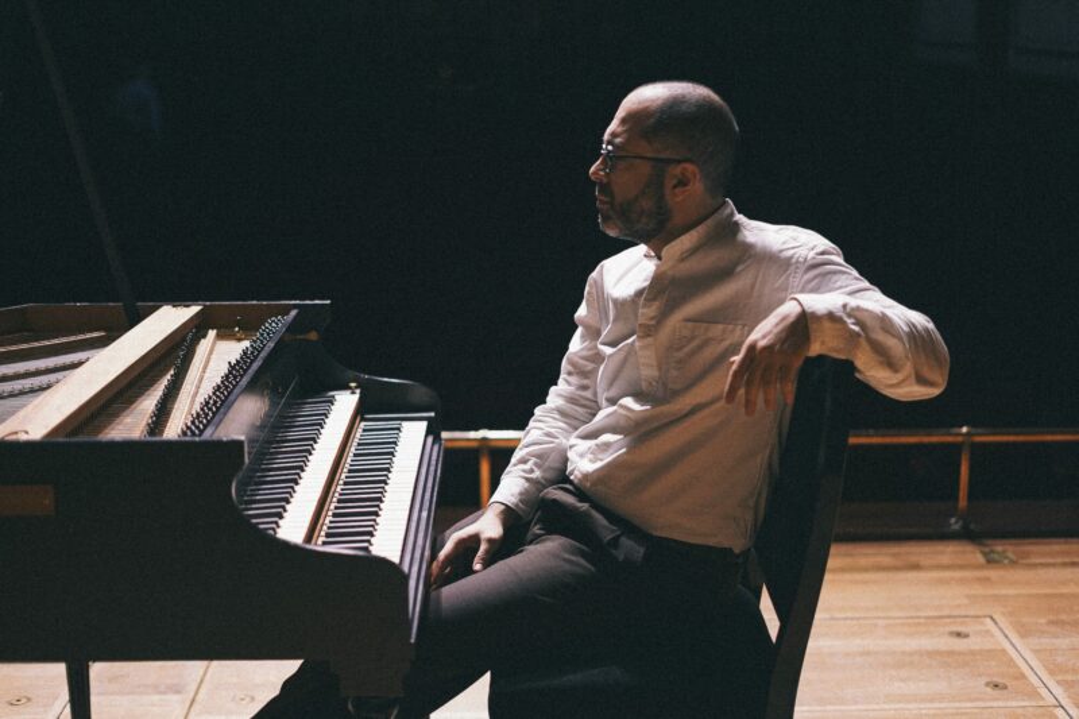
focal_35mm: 50
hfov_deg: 39.6
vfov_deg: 27.0
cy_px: 360
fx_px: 1498
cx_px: 540
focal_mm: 50
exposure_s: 1/80
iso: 400
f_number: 1.8
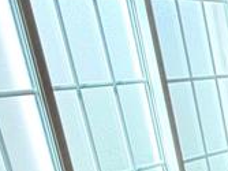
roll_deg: +0.5
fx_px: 566
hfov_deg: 12.2
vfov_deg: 16.7
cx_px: 651
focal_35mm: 86
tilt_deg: -13.8
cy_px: 181
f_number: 2.2
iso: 80
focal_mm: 2.22
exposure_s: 1/120
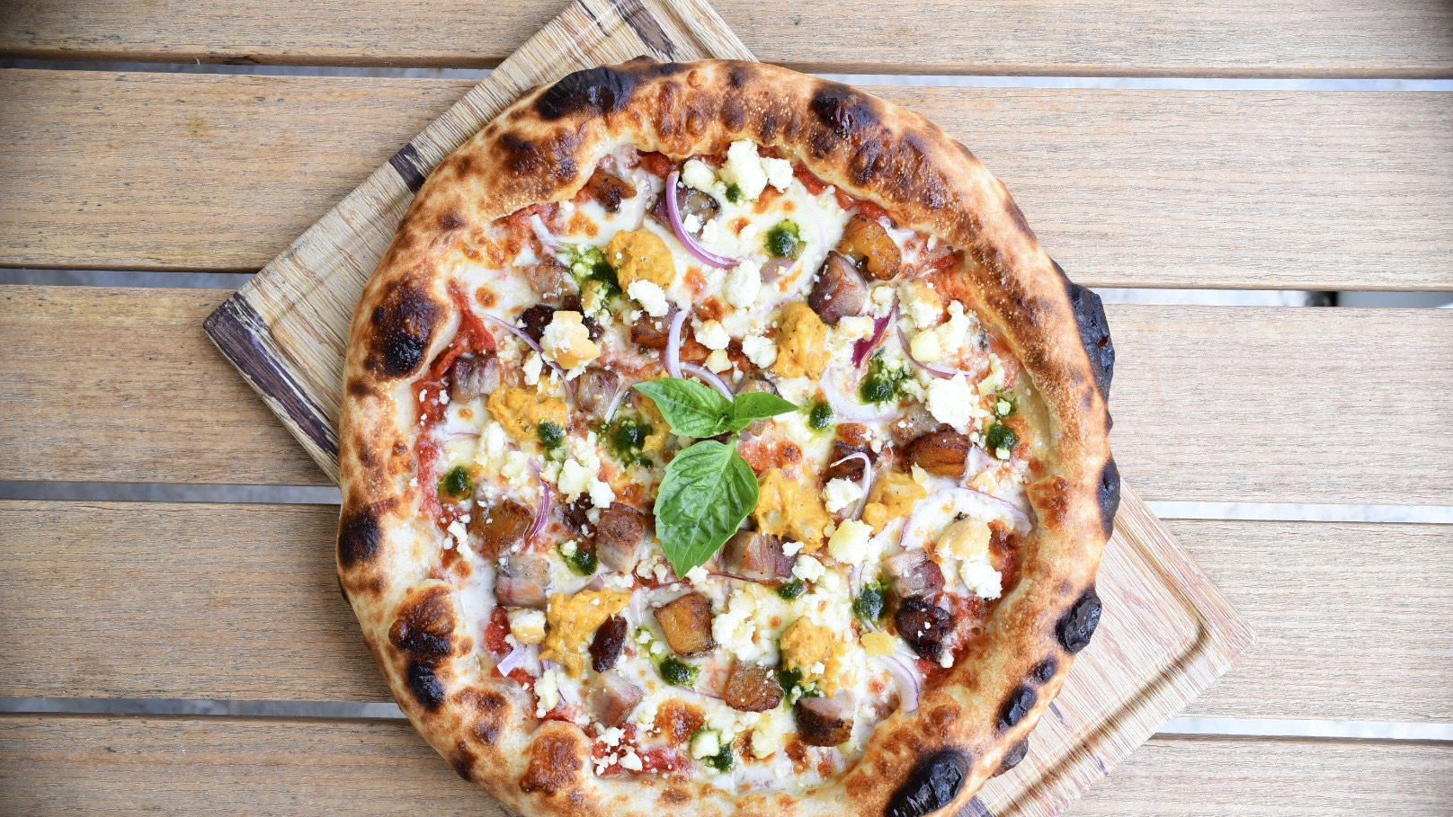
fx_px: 1618
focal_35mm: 42
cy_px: 454
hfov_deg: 48.4
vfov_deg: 28.3
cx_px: 727
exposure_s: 1/250
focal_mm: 40
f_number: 11
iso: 640
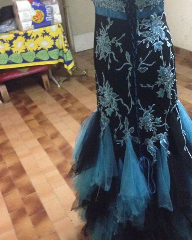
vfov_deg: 37.2
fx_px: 355
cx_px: 108
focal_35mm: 50
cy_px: 97
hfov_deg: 30.2
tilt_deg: -22.1
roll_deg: +6.9
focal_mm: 4.12
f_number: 2.4
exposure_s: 1/15
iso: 800
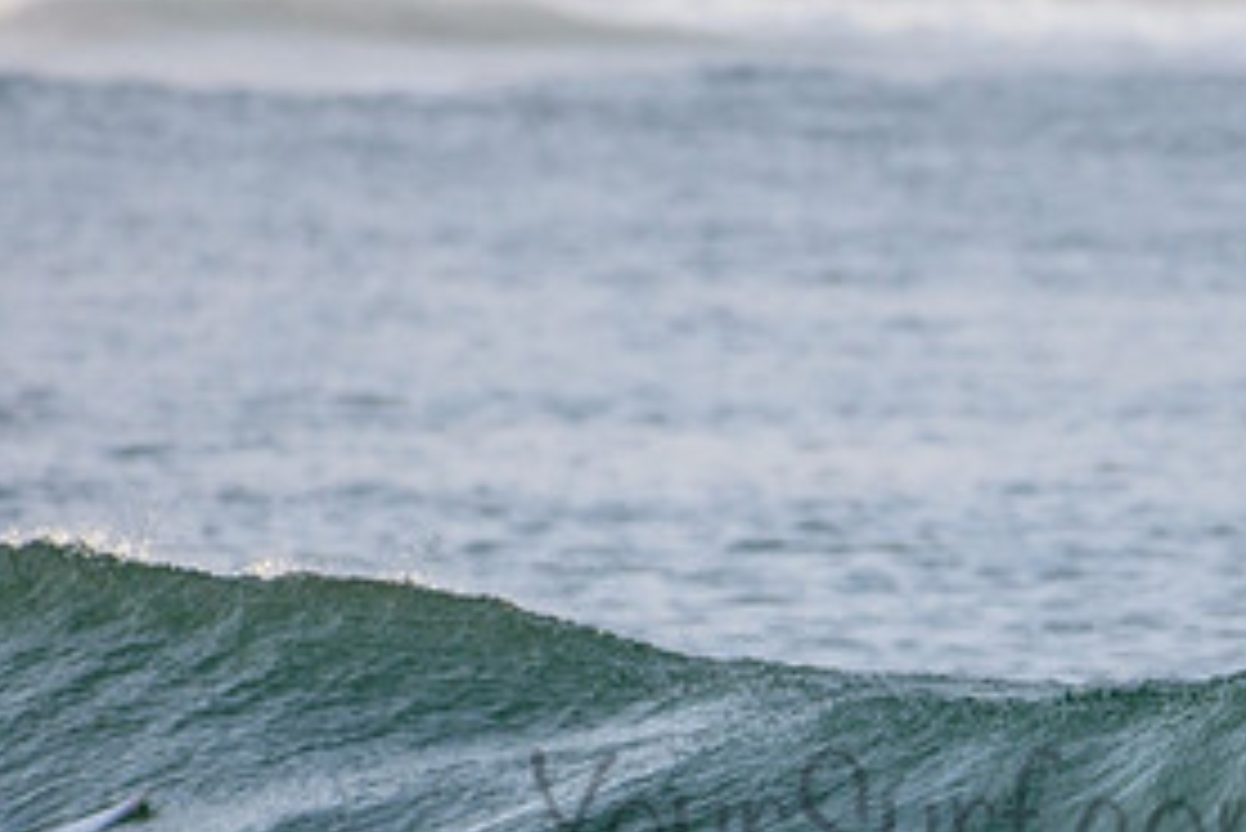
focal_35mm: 1570
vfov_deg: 0.9
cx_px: 994
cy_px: 780
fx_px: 54365
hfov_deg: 1.3
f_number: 5.6
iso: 640
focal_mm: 500
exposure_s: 1/2000
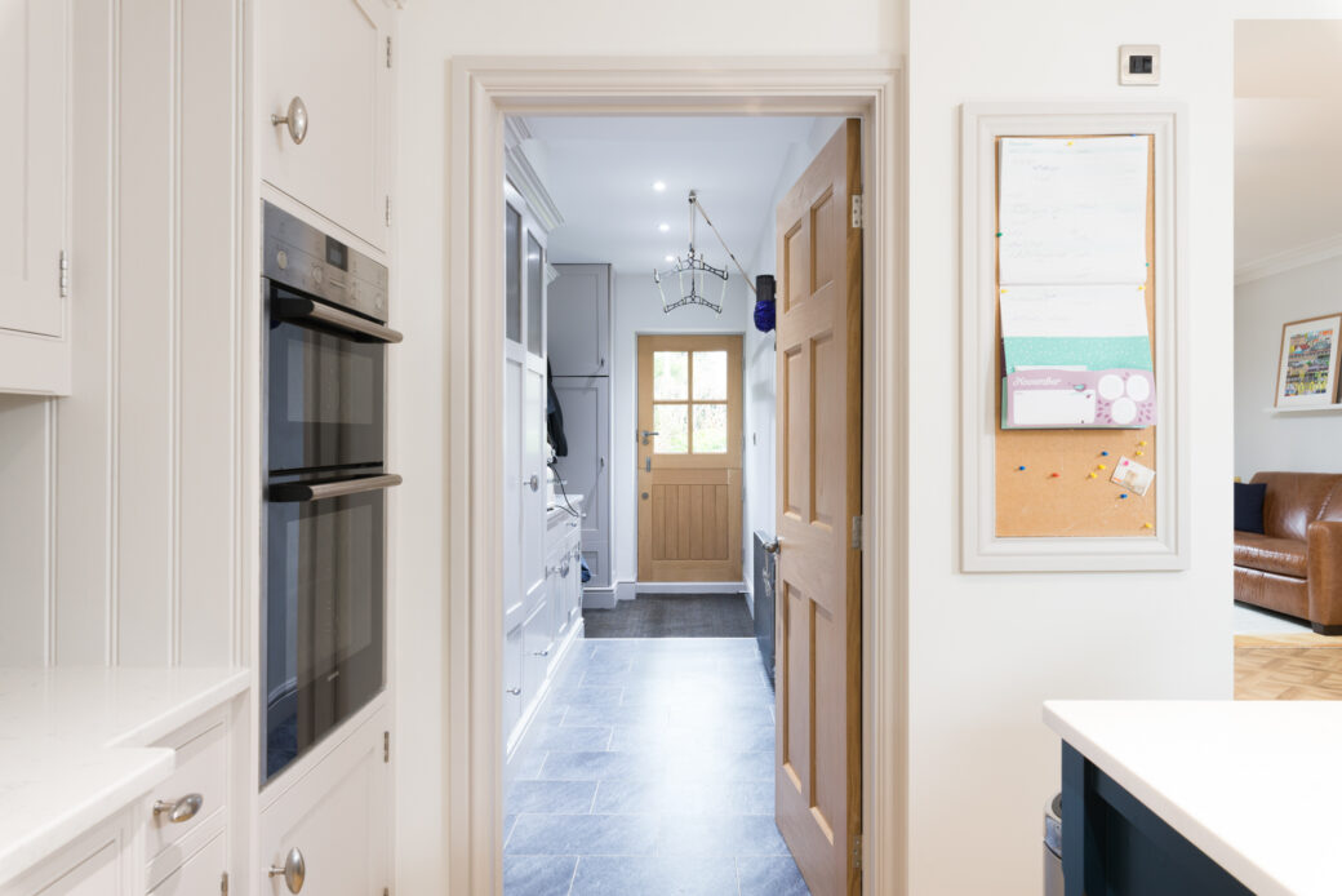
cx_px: 671
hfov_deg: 73.7
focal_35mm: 24
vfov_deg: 53.2
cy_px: 448
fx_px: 895
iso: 400
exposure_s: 1/3
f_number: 9
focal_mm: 24
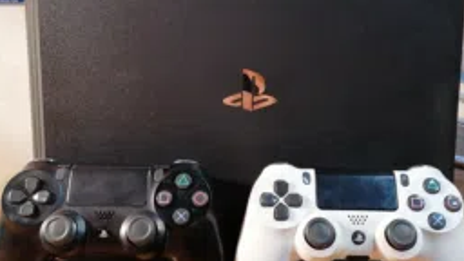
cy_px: 112
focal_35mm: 46
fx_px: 566
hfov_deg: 44.6
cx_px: 248
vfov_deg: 25.9
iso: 250
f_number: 1.8
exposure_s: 1/33.3
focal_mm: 5.3
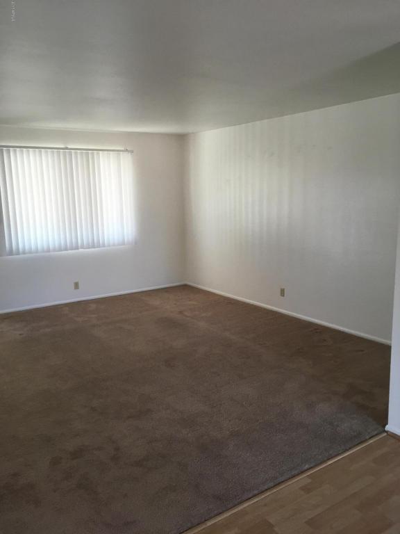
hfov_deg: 48.2
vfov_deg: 61.7
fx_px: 447
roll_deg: +1.8
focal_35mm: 29
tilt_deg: -10.4
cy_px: 267
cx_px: 200
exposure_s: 1/30
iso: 40
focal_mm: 4.15
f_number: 2.2
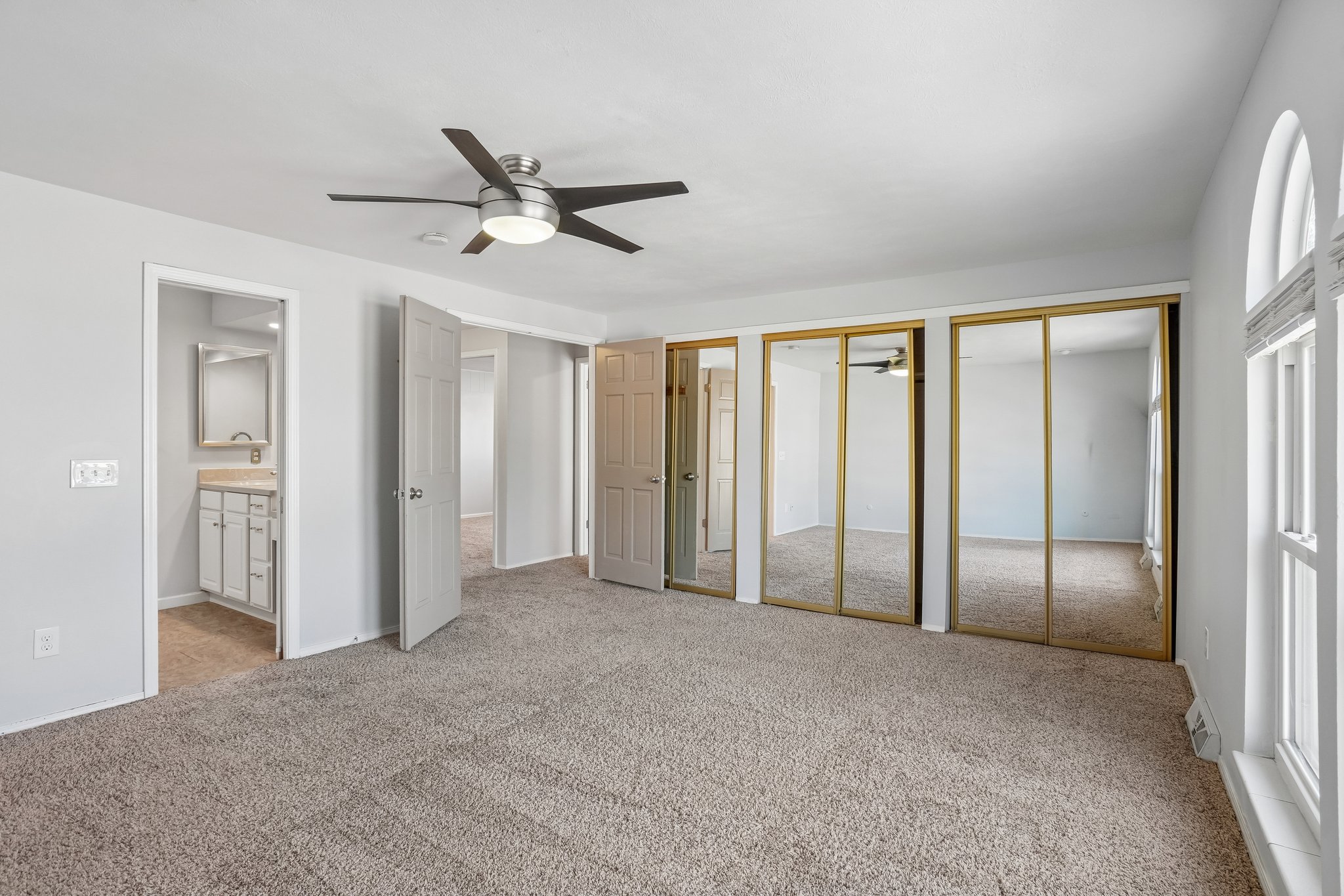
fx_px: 616
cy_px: 448
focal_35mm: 16
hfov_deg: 95.0
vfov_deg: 72.0
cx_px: 672
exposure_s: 1/15
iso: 400
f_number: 8
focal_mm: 11
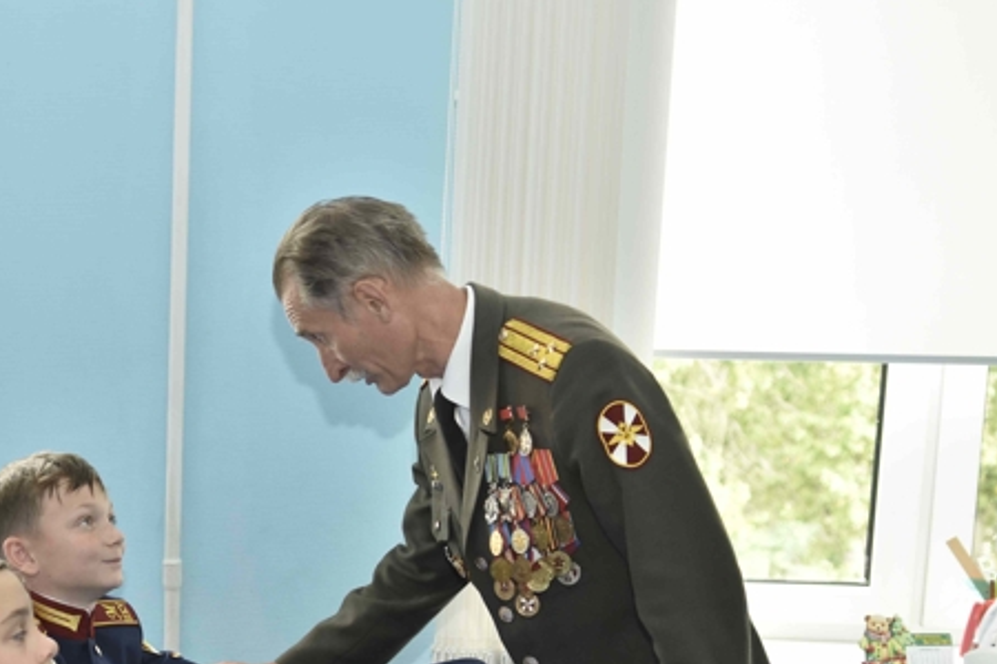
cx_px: 191
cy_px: 542
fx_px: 1938
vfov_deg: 19.2
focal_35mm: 70
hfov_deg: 28.2
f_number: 3.2
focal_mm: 28
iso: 640
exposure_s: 1/250
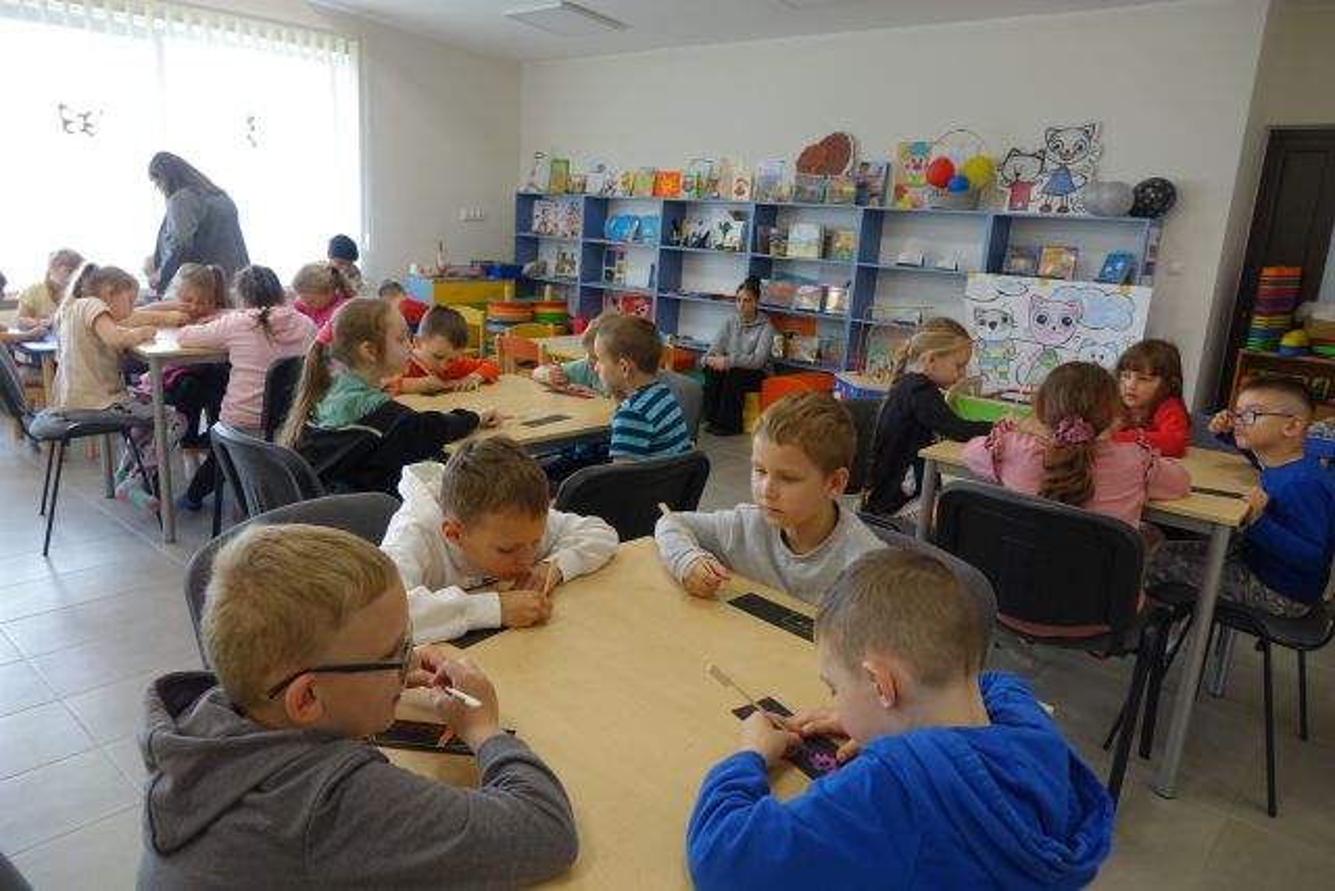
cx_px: 668
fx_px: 890
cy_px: 446
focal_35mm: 24
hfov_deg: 73.7
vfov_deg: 53.2
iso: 125
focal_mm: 8.8
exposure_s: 1/40
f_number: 2.8
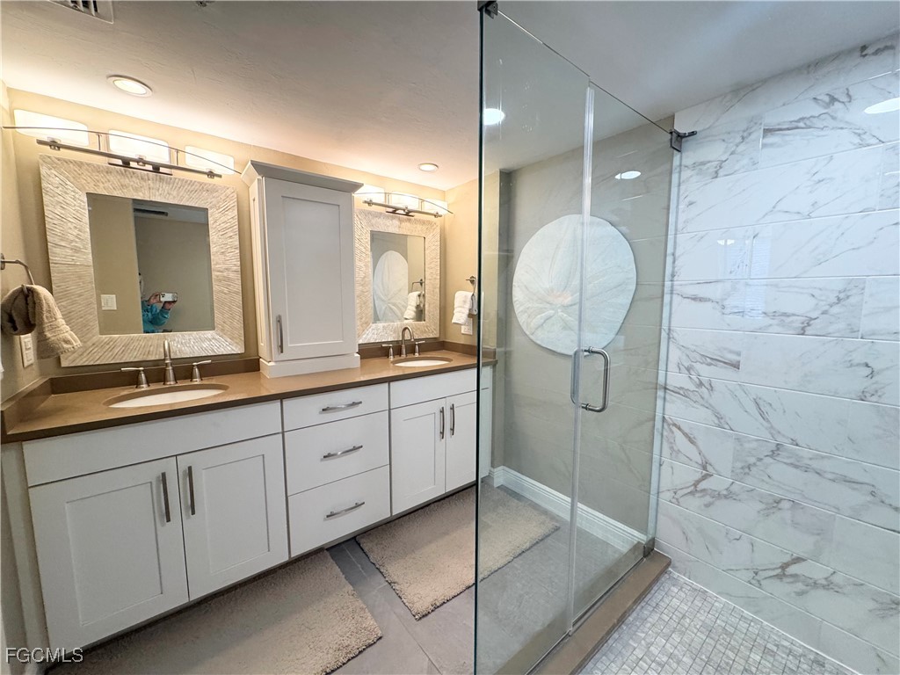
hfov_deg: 102.1
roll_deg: -0.7
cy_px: 338
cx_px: 450
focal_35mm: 14
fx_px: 364
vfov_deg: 85.7
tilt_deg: -7.1
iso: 200
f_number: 2.2
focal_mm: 2.22
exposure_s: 1/120
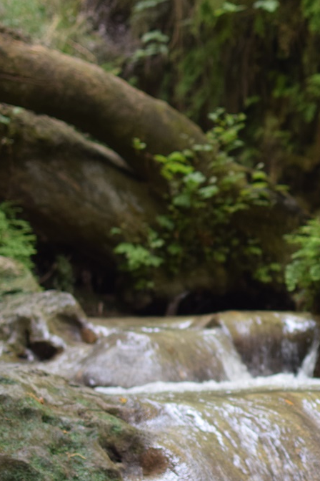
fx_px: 1561
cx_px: 319
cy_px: 304
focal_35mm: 117
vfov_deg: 17.4
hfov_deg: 11.6
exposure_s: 1/100
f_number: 1.8
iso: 400
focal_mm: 35
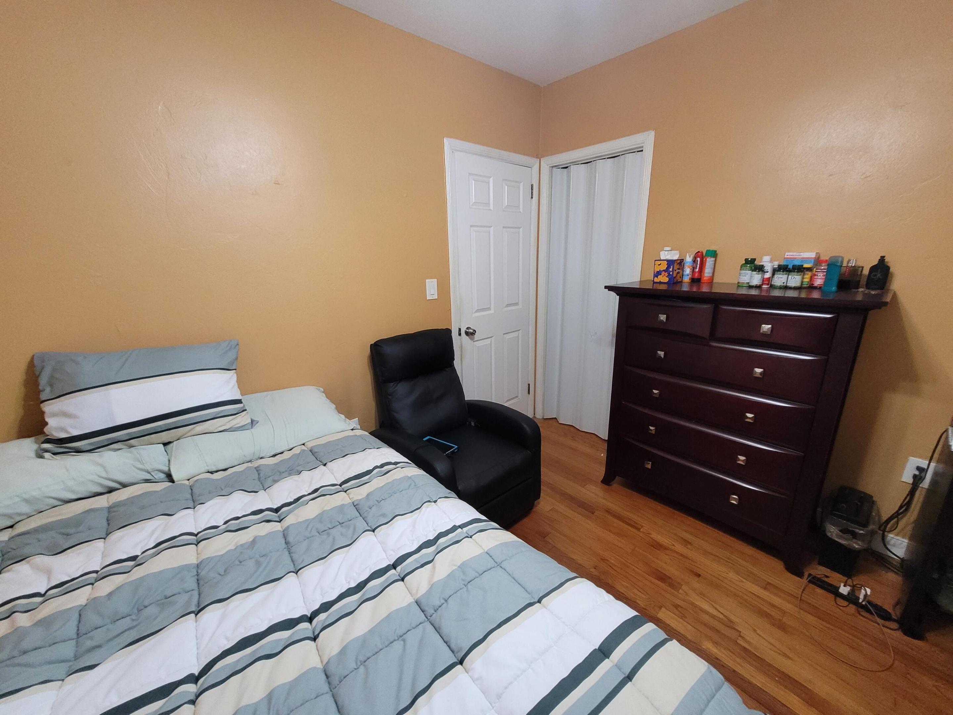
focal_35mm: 13
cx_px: 476
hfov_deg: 106.2
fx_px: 358
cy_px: 358
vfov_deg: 89.9
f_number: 2.2
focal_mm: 1.74
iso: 320
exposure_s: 1/40
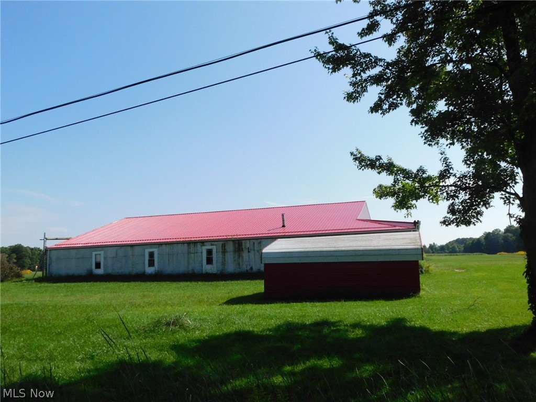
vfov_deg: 46.8
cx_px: 268
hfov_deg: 60.0
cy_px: 201
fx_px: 465
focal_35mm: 30
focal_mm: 5.3
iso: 400
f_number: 6.4
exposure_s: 1/1250
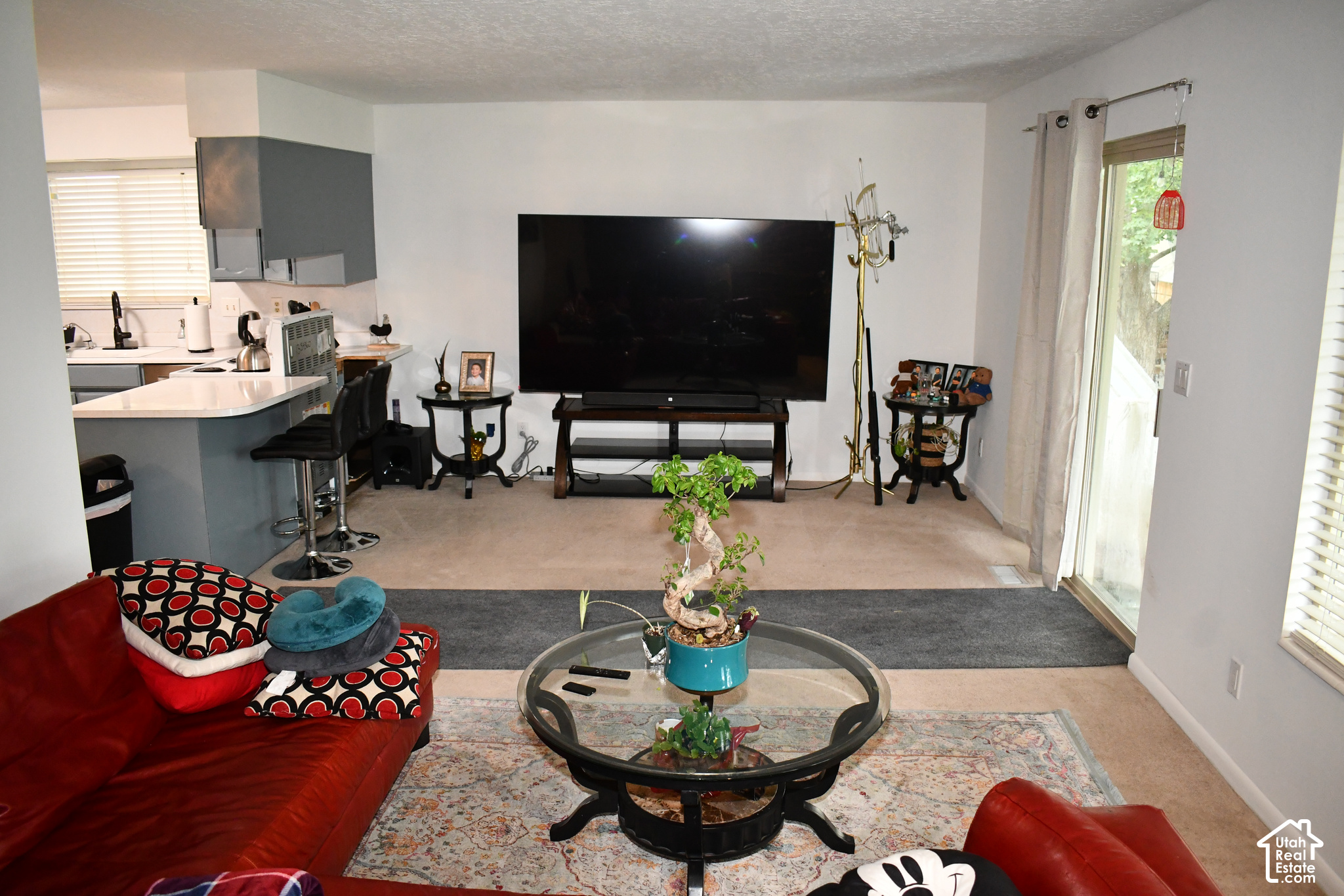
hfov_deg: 67.4
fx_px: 1008
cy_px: 448
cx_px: 672
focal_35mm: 27
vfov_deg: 47.9
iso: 2500
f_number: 4
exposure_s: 1/60
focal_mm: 18
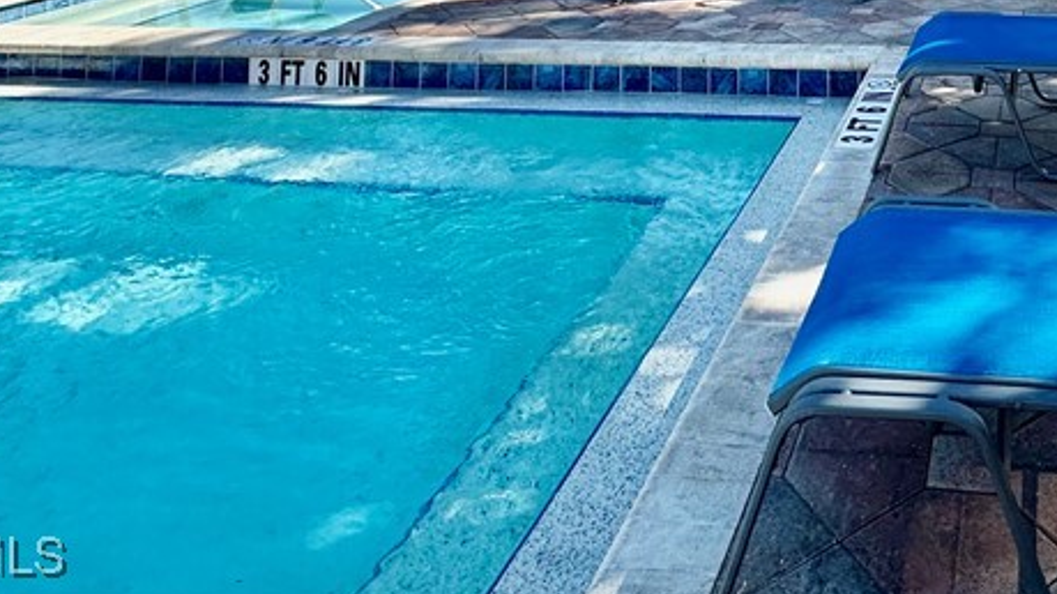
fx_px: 953
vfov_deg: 26.2
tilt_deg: +2.0
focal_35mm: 34
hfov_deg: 51.0
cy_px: -276
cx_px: 963
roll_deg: +0.4
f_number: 2.2
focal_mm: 2.22
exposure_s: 1/1092
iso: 40
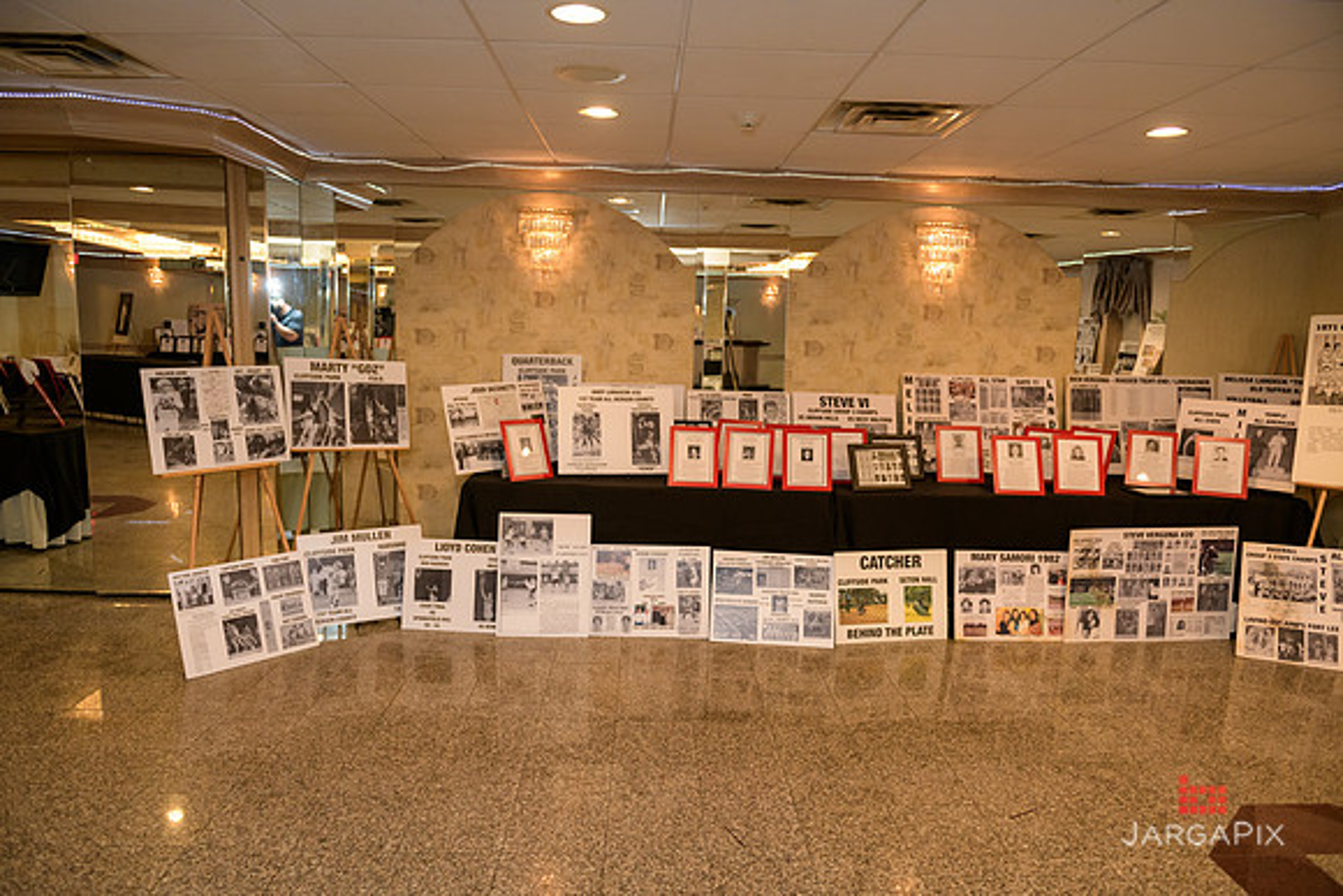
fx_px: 896
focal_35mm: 24
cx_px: 672
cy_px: 448
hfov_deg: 73.7
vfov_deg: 53.2
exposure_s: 1/125
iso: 1600
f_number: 3.2
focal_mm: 24
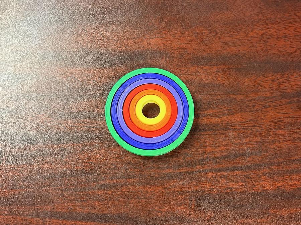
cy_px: 112
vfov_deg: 28.0
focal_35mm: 52
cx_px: 150
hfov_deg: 36.8
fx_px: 452
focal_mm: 5.96
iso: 250
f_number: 1.6
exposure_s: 1/40
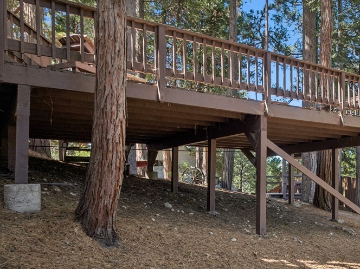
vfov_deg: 37.6
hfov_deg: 48.0
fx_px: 385
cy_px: 205
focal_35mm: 37
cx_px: 275
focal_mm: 12.3
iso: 230
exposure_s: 1/15
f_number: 2.8
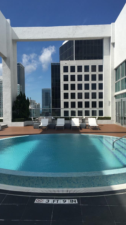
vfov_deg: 61.0
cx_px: 59
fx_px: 190
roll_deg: +0.1
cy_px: 111
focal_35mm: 32
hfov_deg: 36.6
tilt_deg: +0.4
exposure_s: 1/2849
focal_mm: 4.15
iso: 25
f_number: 2.2
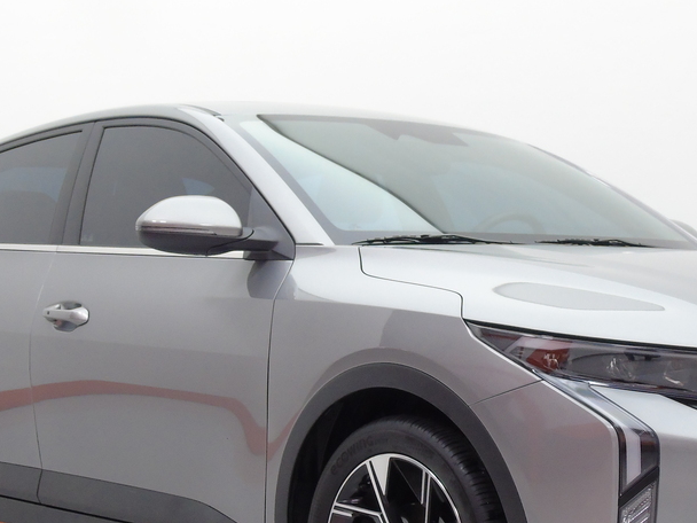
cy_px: 327
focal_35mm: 79
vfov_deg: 18.6
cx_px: 448
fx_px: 1591
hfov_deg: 24.6
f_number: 3.9
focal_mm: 7.1
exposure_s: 1/30
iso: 200
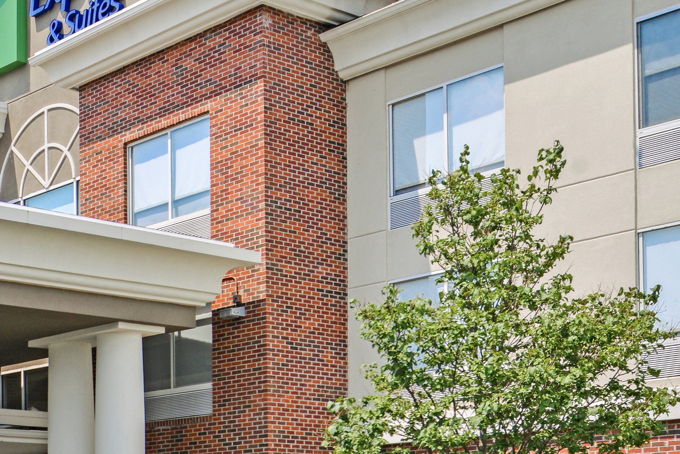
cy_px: 317
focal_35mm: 68
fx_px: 1285
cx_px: -84
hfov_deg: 27.0
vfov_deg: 19.9
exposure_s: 1/500
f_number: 8
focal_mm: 24
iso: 100
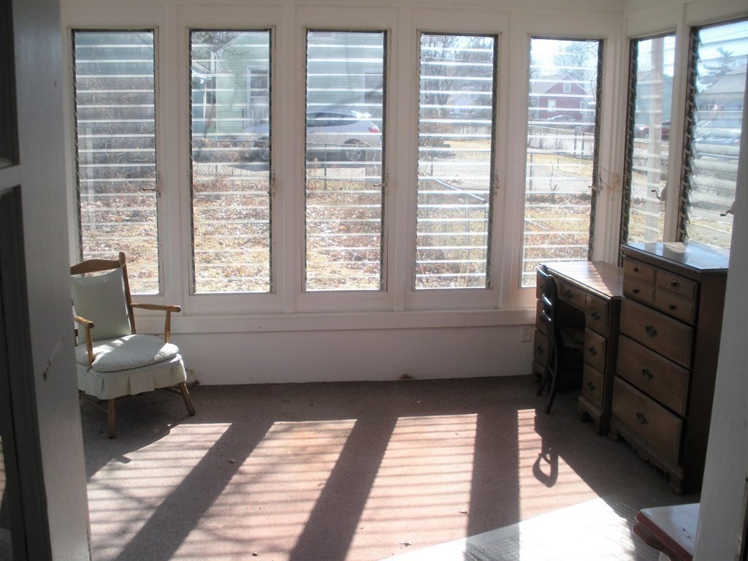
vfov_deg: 39.7
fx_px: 778
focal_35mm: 36
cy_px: 280
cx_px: 374
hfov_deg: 51.4
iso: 64
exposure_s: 1/267
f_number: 3.5
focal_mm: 6.3
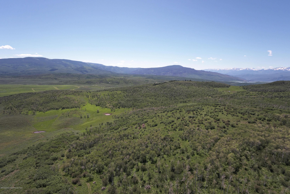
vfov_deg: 36.9
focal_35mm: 36
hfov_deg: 53.1
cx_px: 145
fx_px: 290
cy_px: 97
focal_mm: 36
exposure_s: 1/60
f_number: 10
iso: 100
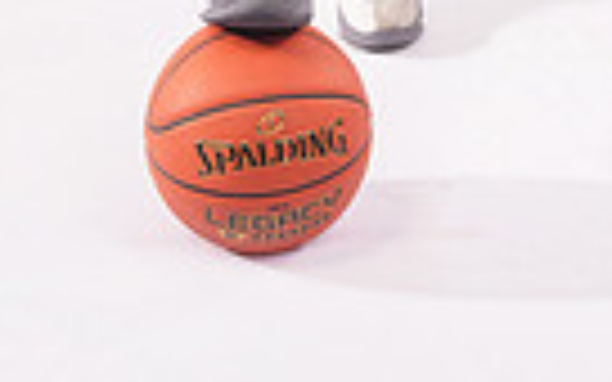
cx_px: 274
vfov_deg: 9.7
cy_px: -548
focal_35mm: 118
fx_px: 1968
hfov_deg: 17.7
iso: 160
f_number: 7.1
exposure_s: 1/200
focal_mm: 35
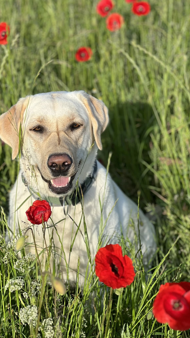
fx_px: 753
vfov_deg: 25.3
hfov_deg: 14.4
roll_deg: +3.9
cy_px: 169
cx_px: 70
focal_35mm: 84
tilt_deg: -19.8
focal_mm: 9
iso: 32
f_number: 2.8
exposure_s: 1/435
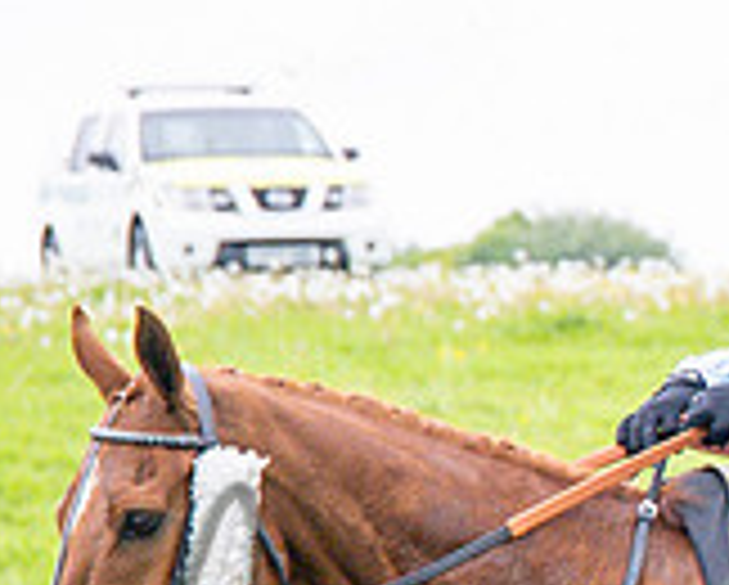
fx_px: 13047
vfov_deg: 2.6
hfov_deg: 3.2
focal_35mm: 604
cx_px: 880
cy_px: 967
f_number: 4
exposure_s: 1/1250
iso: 400
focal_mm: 70
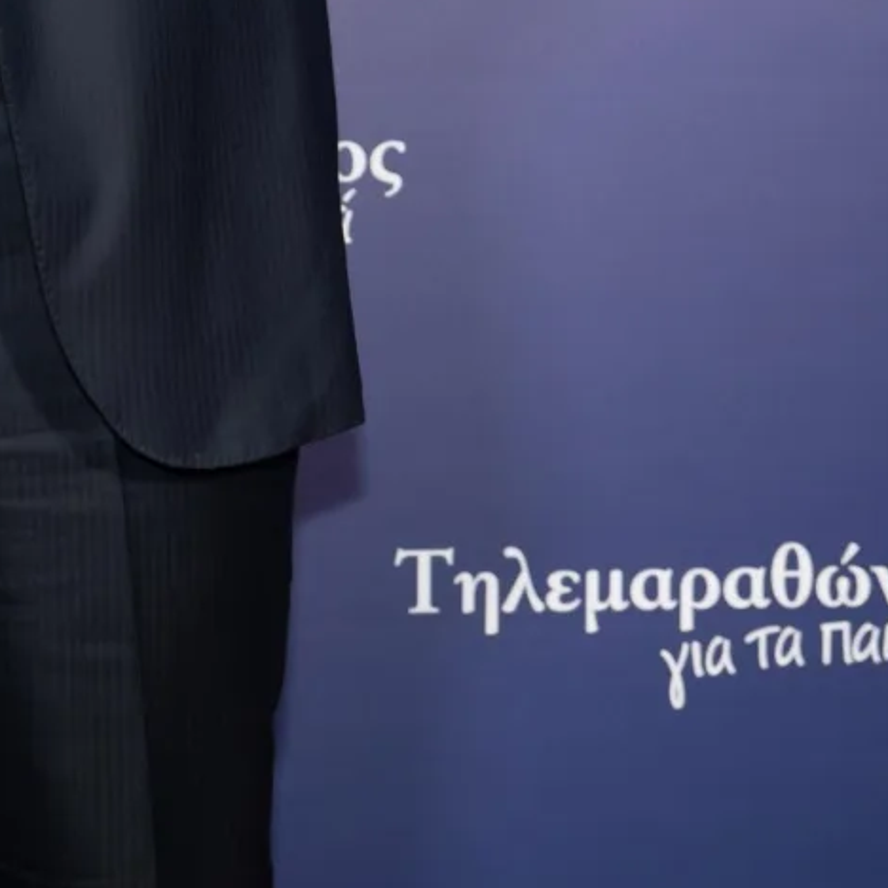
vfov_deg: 9.8
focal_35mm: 172
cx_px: -40
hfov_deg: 10.1
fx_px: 4992
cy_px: -572
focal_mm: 37
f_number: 4
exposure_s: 1/160
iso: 500
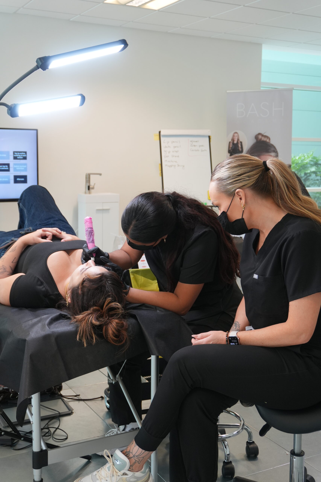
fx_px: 622
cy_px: 241
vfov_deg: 42.3
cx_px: 160
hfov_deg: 28.9
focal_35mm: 46
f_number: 5
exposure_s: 1/60
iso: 640
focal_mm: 31
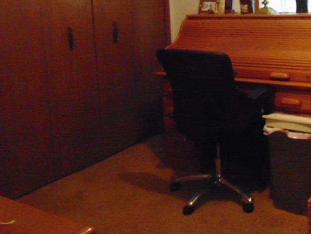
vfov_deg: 29.0
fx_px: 440
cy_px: 44
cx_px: 223
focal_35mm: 49
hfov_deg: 38.2
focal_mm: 4.5
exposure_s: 1/25
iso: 800
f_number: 3
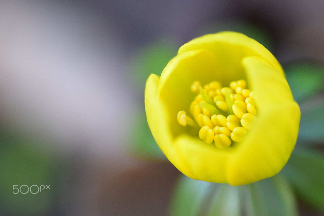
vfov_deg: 10.2
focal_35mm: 135
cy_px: 108
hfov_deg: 15.2
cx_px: 162
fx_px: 1215
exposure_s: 1/125
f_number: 9
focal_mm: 90
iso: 1100
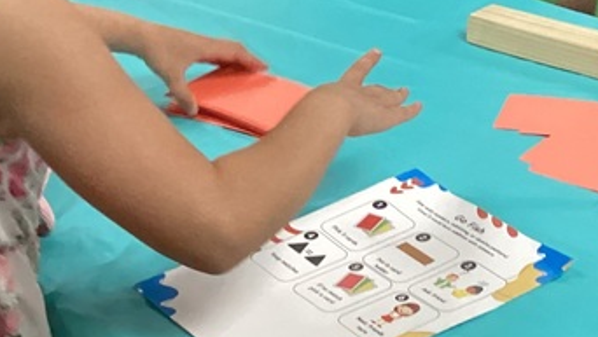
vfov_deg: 11.8
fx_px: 1603
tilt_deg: -18.4
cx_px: 596
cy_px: -38
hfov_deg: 20.5
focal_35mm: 101
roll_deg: -1.7
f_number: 2.4
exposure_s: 1/60
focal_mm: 3.3
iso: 250
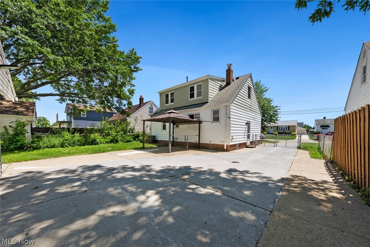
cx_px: 185
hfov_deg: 112.6
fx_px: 123
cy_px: 124
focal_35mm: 12
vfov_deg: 90.0
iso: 400
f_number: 7.1
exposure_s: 1/1000
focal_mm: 12
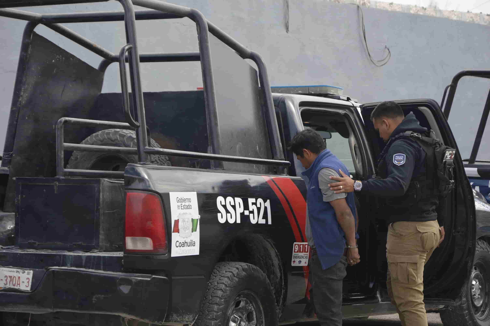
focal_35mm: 128
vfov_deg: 10.7
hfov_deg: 16.1
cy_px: 163
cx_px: 245
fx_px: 1734
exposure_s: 1/125
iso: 100
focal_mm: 85
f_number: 5.6
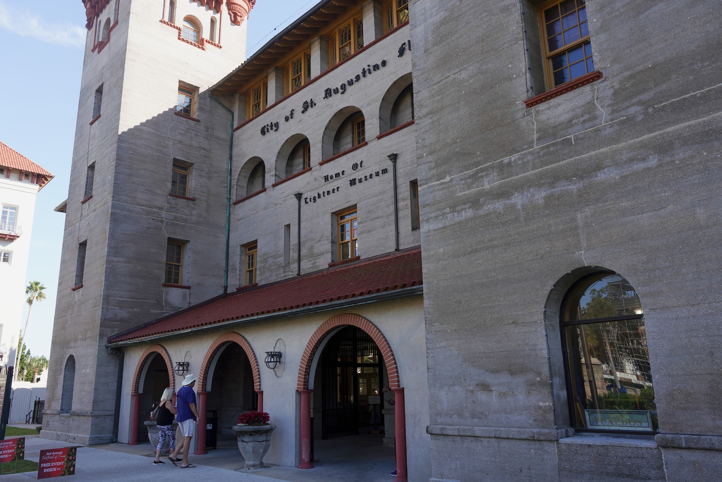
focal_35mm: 28
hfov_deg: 65.5
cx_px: 361
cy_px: 241
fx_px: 562
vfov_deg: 46.4
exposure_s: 1/100
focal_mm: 28
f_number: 8
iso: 100
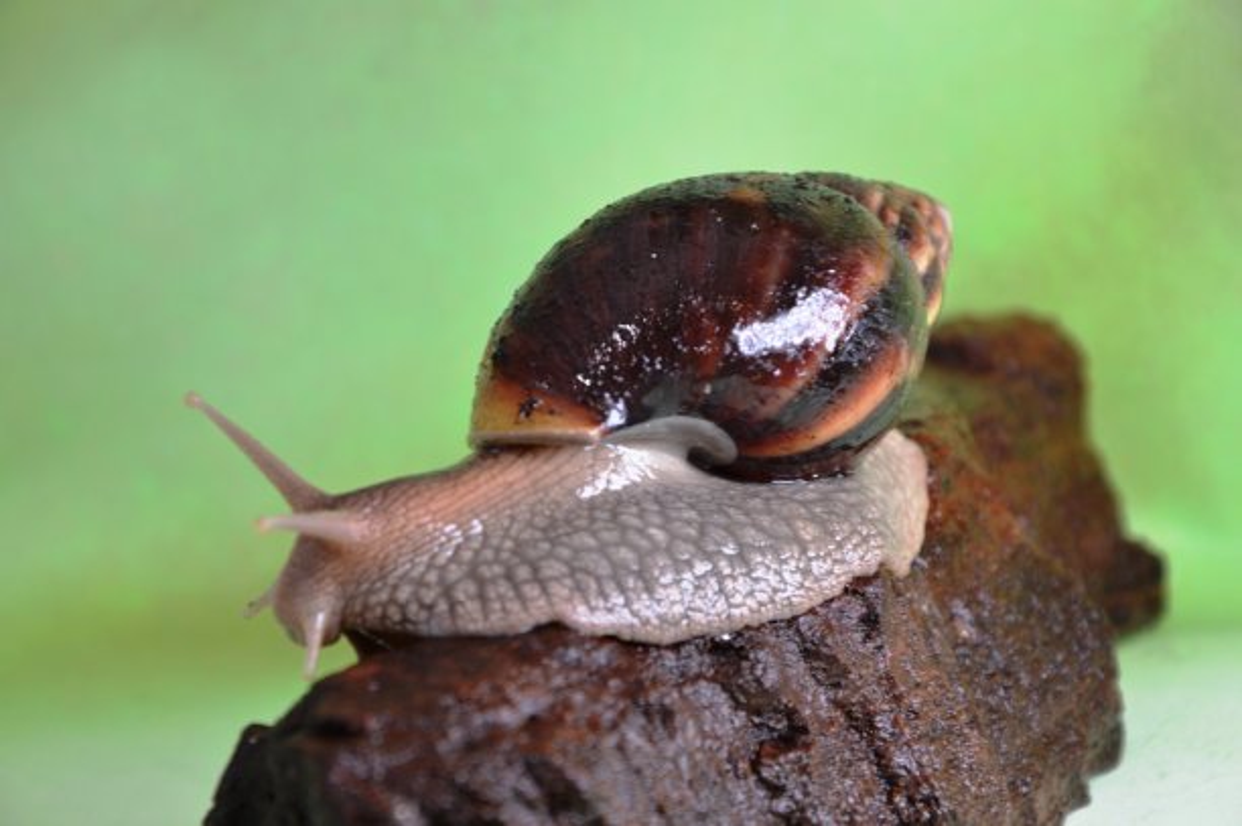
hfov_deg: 13.1
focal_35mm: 158
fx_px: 5429
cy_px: 413
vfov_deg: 8.7
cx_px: 621
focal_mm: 105
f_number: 8
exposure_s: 1/60
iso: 400
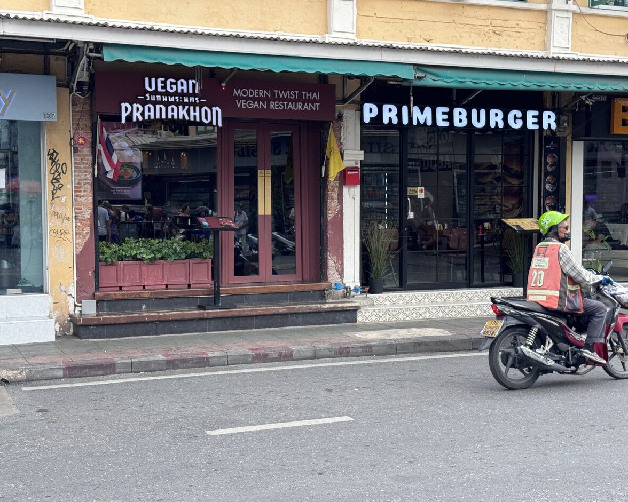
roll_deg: +0.2
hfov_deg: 36.7
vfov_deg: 29.7
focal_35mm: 51
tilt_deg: -3.7
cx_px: 319
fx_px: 948
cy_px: 253
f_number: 1.78
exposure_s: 1/900
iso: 64
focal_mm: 6.76
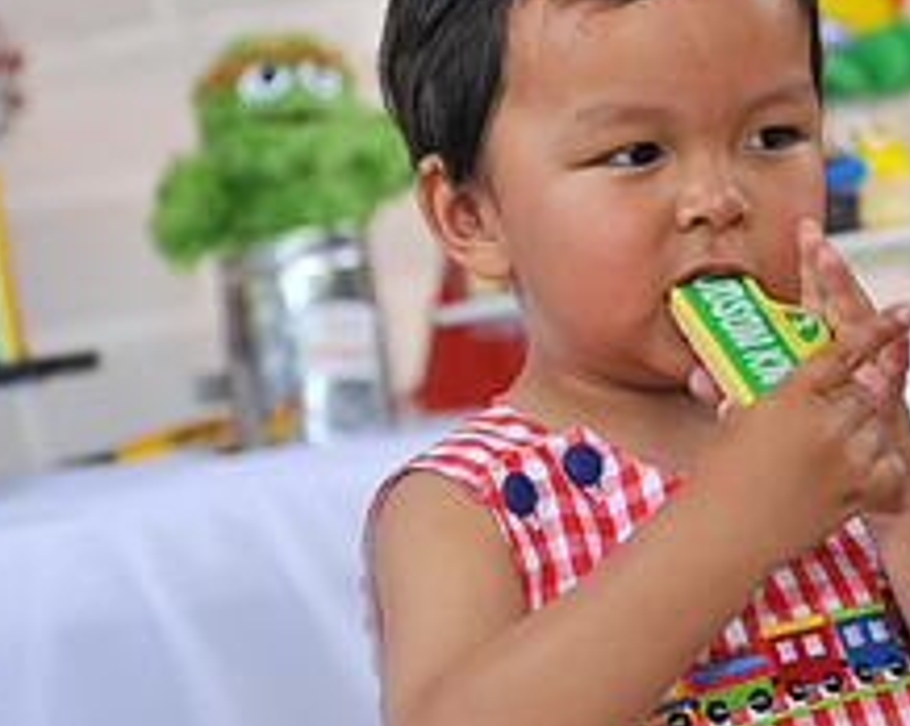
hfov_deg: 11.0
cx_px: 685
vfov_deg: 8.8
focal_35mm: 175
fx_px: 4709
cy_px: 280
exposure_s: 1/160
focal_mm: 70
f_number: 4
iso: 640
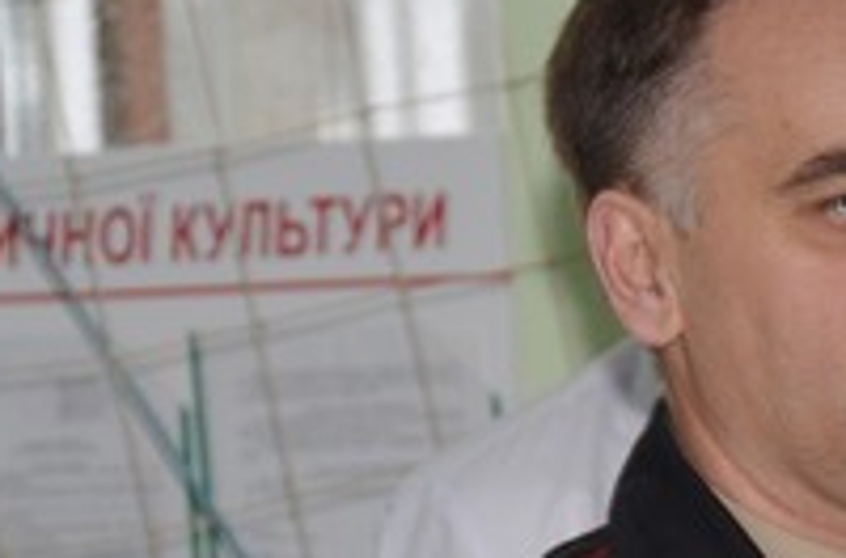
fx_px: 12650
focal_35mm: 540
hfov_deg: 3.8
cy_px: 670
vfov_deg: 2.5
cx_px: 1366
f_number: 5.6
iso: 400
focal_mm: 90
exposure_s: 1/80
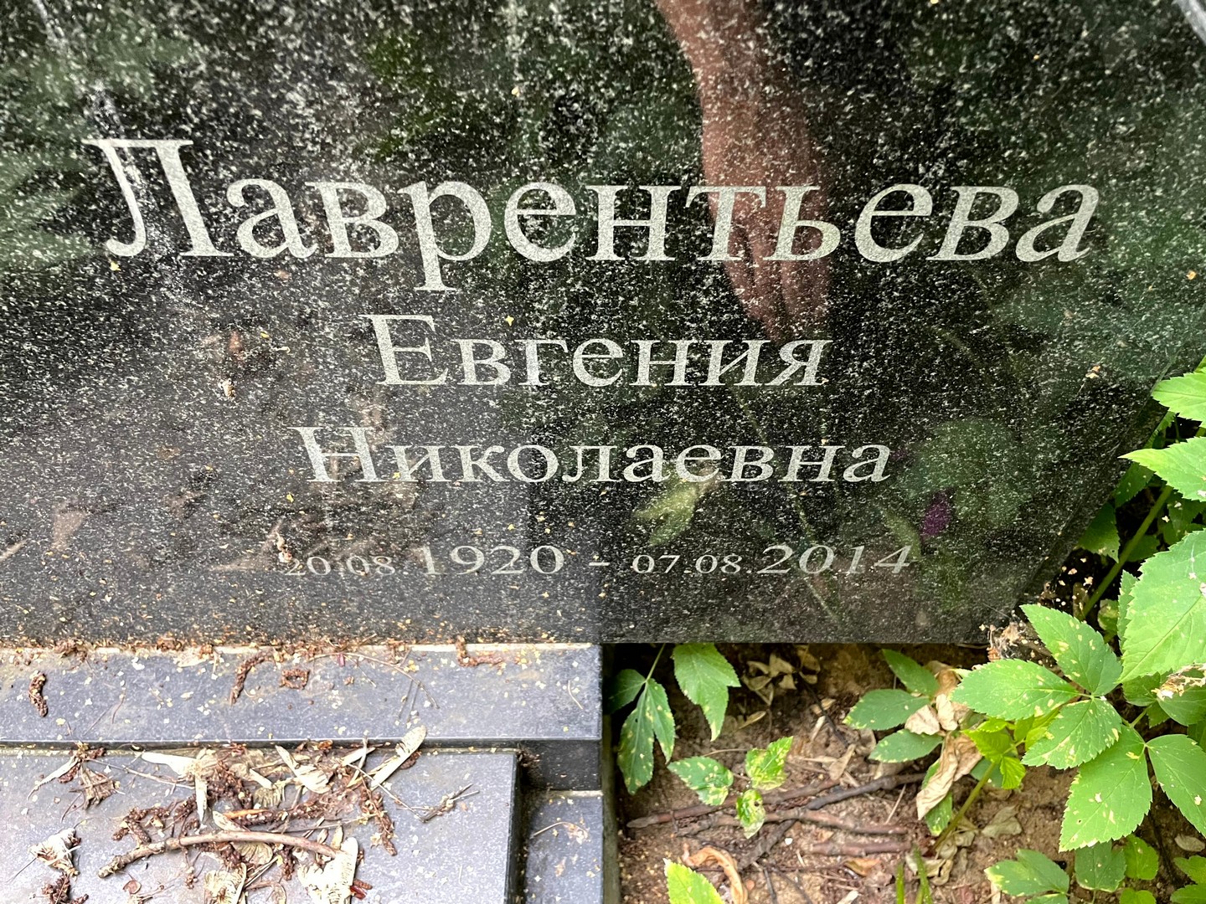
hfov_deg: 67.3
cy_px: 452
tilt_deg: -49.3
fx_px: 906
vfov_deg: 53.1
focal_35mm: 26
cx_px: 603
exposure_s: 1/60
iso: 500
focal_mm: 4.2
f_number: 1.6
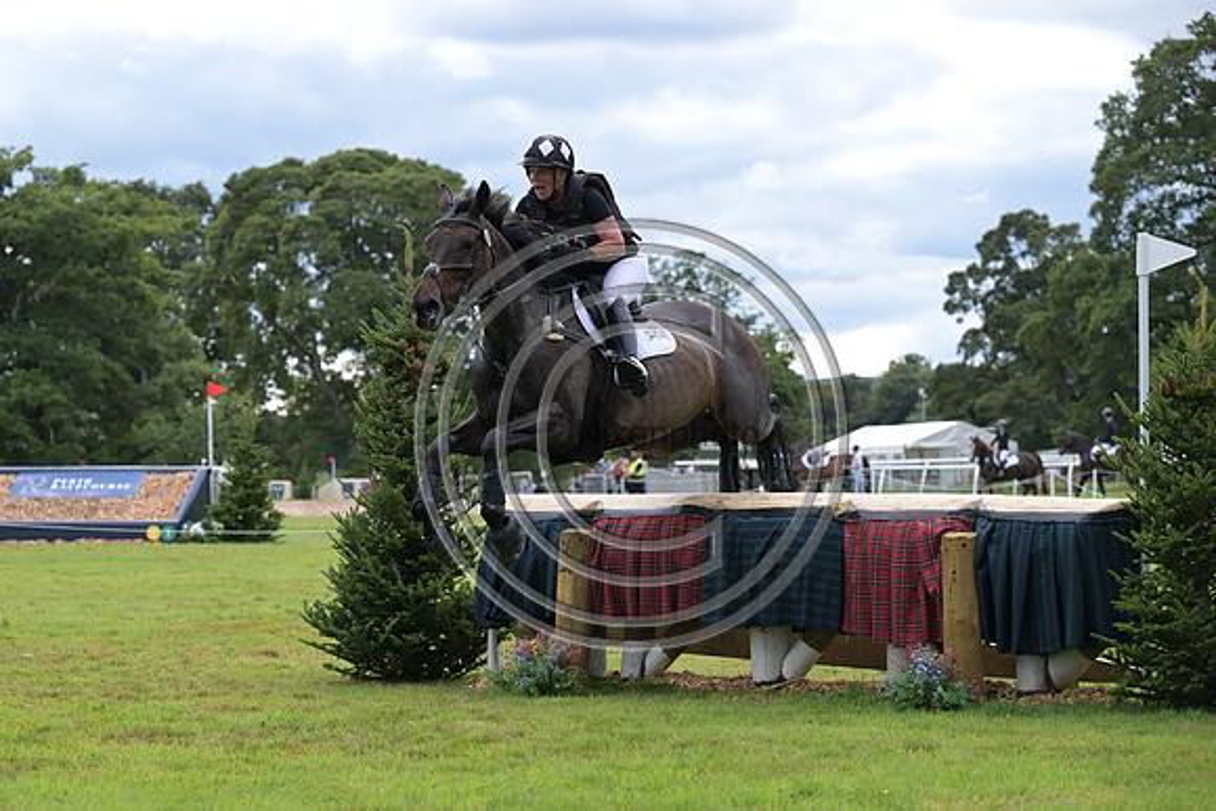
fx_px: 4223
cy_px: 406
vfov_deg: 11.0
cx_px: 608
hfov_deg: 16.4
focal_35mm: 125
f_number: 5.6
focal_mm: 125
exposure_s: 1/1250
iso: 720
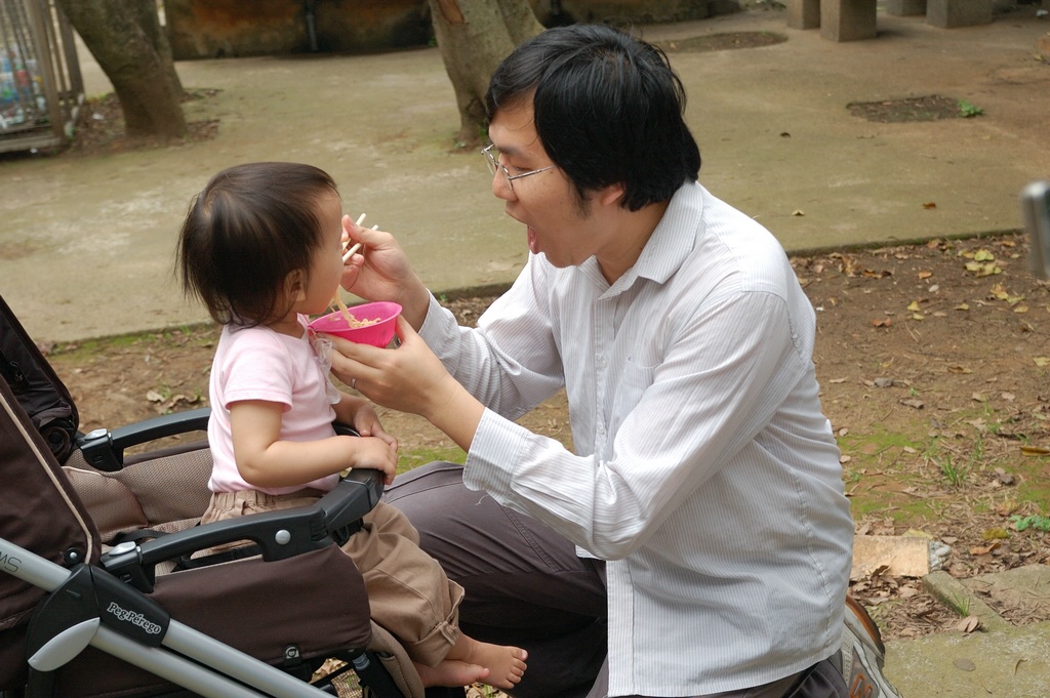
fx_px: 1661
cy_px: 349
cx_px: 525
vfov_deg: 23.7
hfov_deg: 35.1
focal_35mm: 57
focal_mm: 38
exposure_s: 1/160
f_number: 5
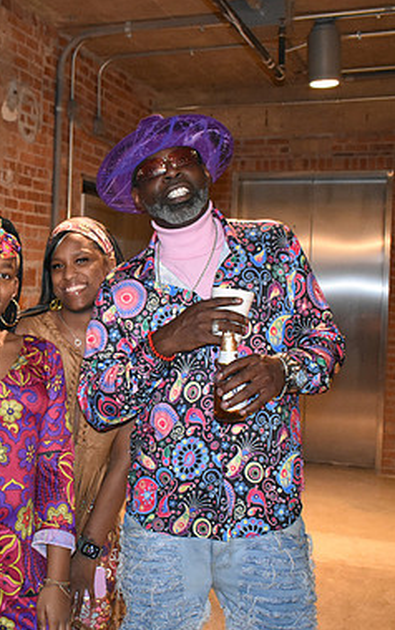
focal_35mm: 56
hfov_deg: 22.7
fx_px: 963
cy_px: 316
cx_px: 60
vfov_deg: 36.3
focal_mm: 24
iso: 4500
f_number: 3.8
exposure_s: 1/60
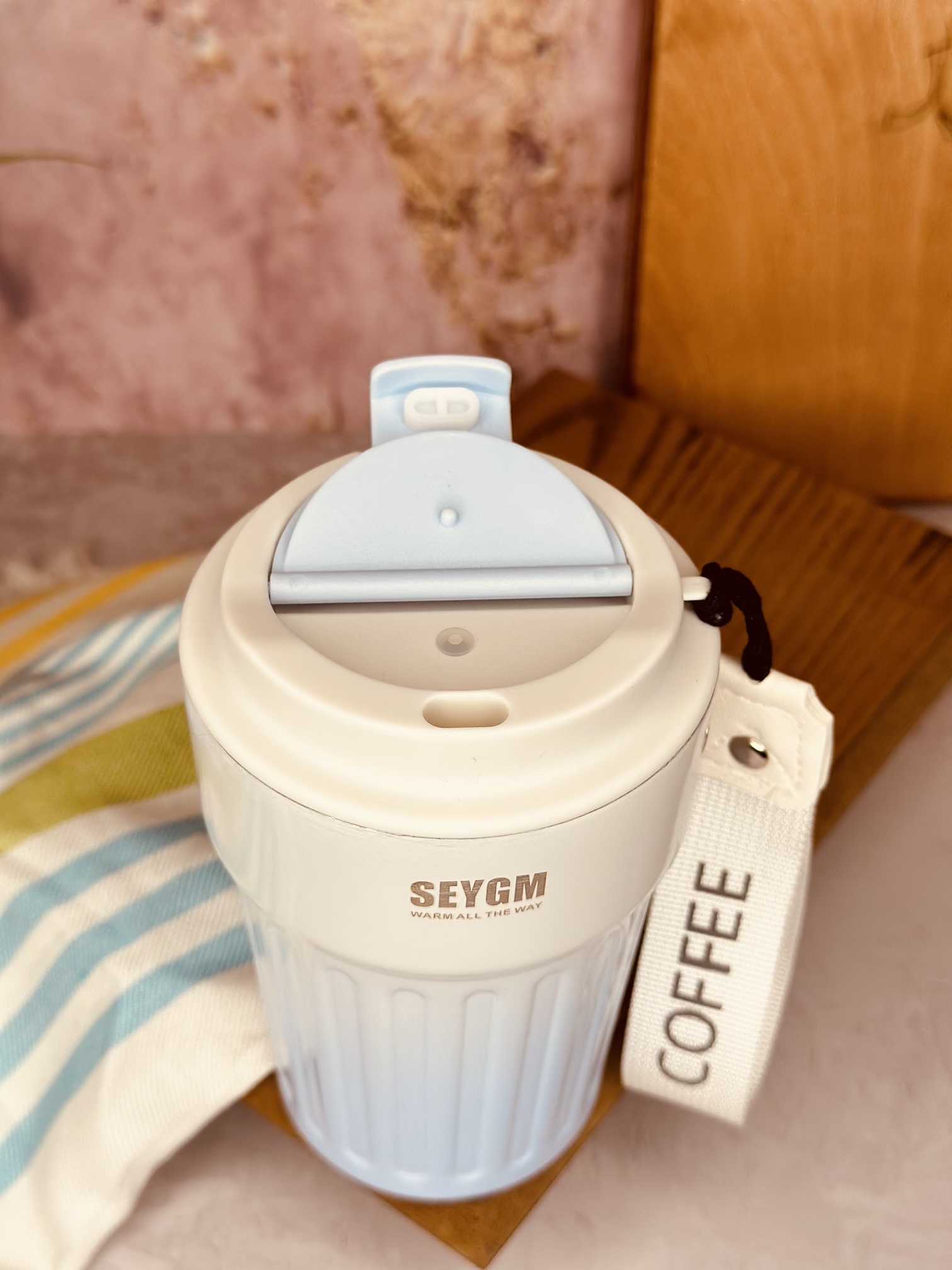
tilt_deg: -43.9
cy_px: 635
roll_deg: -1.2
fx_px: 1760
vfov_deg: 39.7
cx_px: 476
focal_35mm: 48
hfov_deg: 30.3
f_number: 1.78
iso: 80
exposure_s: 1/791
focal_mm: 6.86
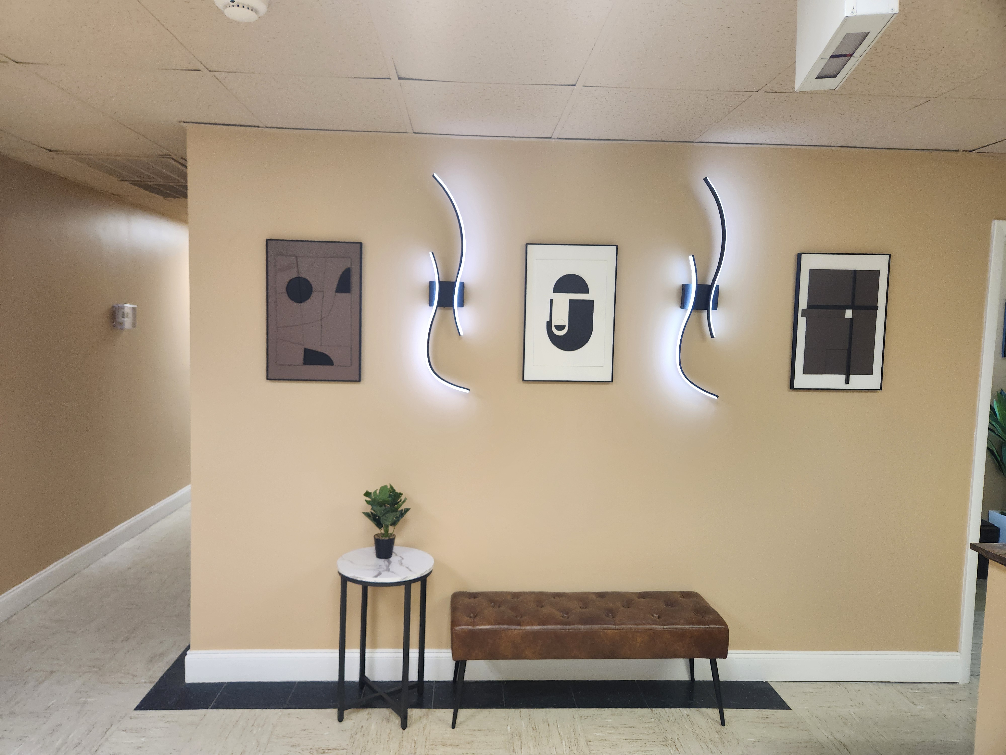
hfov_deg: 73.9
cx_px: 503
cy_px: 378
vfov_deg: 58.9
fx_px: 668
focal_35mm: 23
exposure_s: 1/120
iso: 200
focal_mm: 5.4
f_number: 1.8
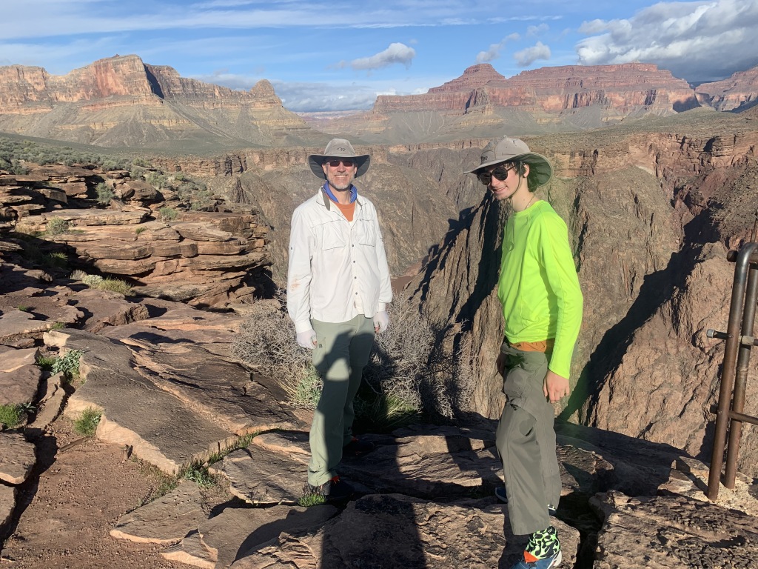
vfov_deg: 53.1
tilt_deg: -12.9
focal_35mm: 26
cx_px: 379
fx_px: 569
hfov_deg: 67.3
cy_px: 284
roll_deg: +1.9
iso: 25
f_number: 1.8
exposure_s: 1/2755
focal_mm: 4.25
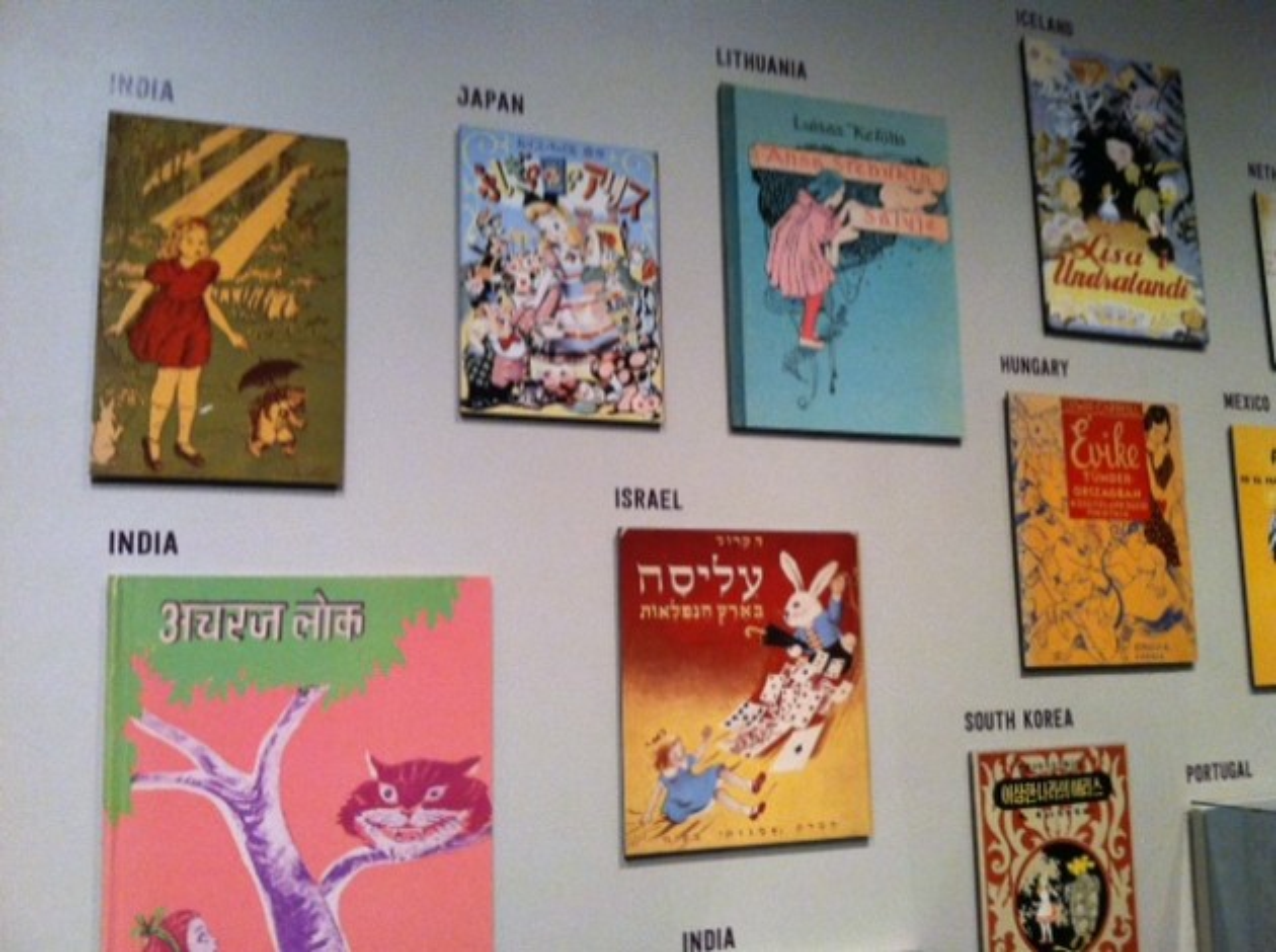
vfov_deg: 40.6
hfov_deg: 52.7
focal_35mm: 35
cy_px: 476
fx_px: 1288
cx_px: 638
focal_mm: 3.85
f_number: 2.8
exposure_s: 1/15
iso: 250
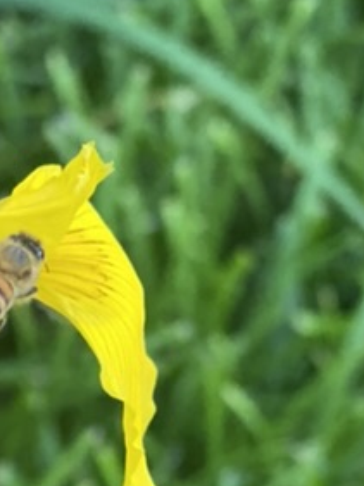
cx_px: -235
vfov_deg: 10.4
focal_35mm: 189
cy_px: 426
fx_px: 2654
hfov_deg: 7.7
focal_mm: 6
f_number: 2
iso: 100
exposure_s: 1/122
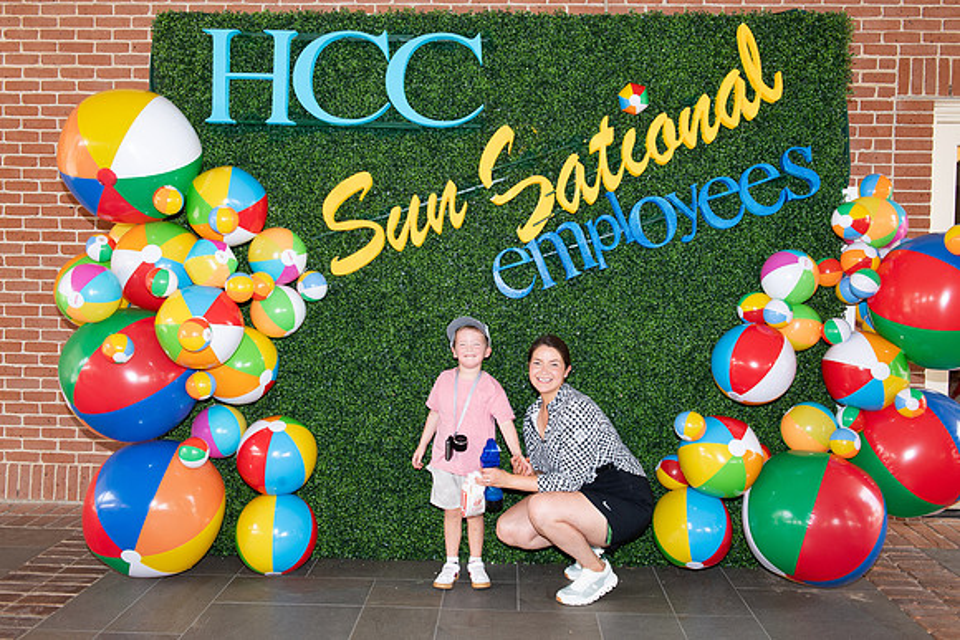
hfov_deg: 56.4
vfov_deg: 39.4
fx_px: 895
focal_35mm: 34
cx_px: 480
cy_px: 306
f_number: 7.1
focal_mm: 32
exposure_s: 1/160
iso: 800
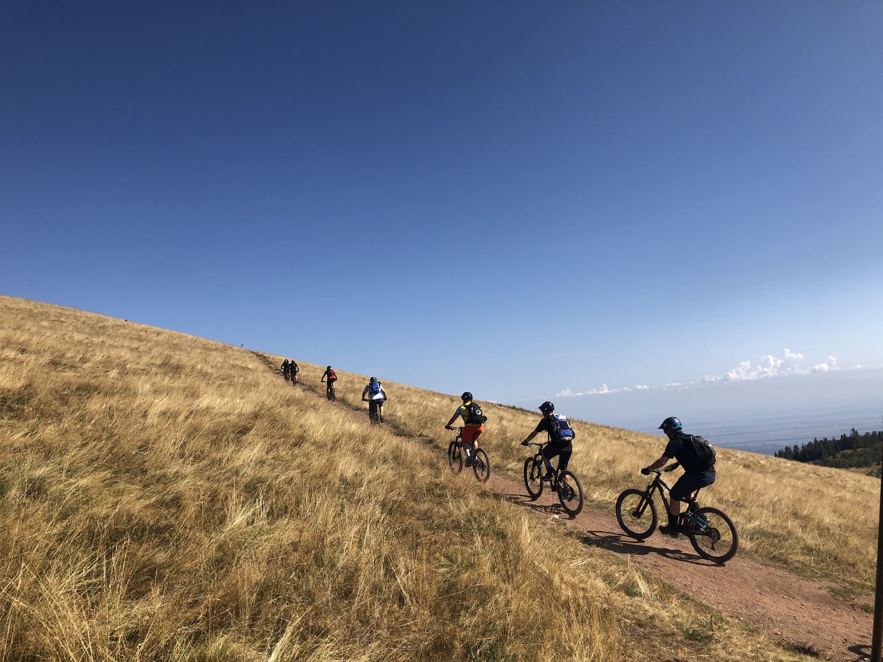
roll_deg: +6.0
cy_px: 331
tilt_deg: +7.2
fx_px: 714
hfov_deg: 63.4
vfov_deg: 49.7
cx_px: 442
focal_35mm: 28
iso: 20
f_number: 1.8
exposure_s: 1/2558
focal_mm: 3.99
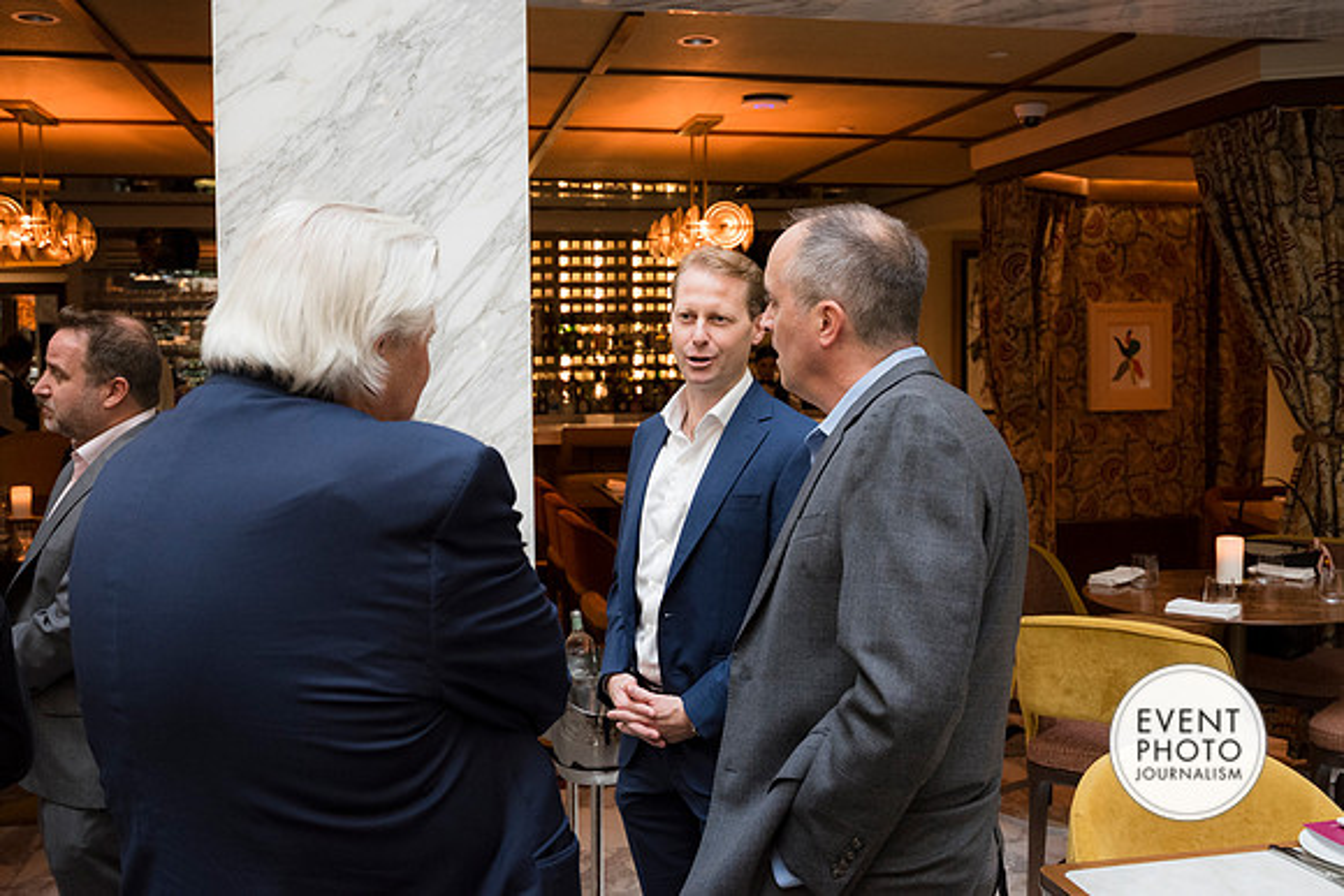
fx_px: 1307
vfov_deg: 37.9
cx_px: 672
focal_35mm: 35
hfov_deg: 54.4
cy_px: 448
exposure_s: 1/125
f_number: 4.5
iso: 2200
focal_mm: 35
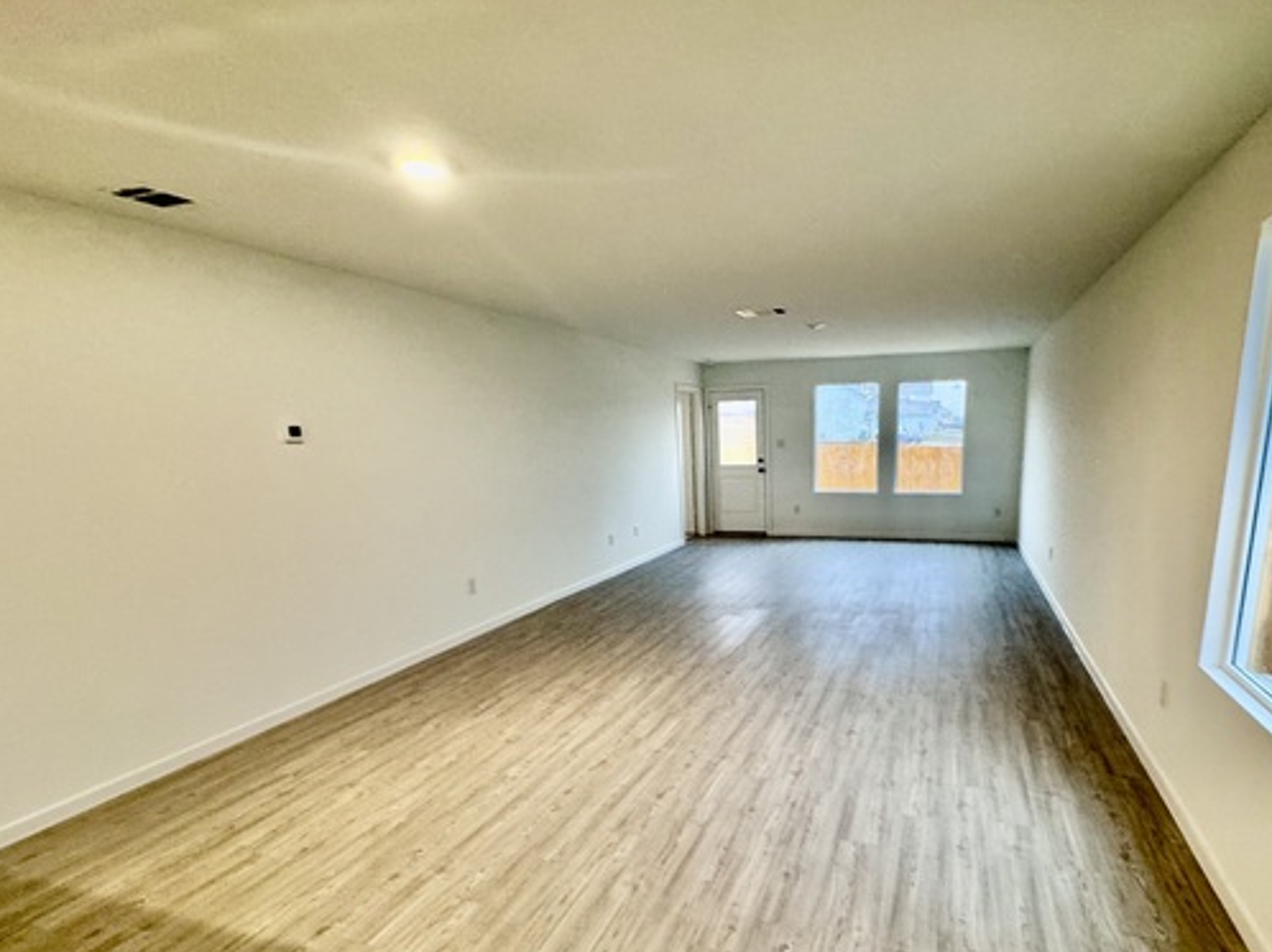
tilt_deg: -11.8
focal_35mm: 18
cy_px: 579
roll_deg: +2.4
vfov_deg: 70.7
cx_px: 764
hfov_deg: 86.7
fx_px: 661
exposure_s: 1/60
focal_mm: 2.22
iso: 250
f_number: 2.2
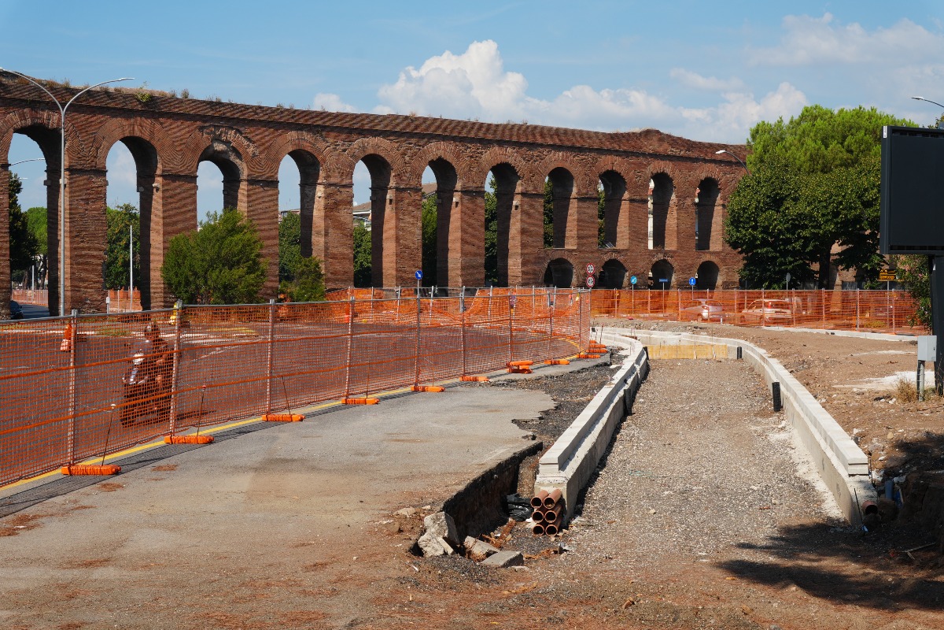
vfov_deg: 23.2
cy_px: 315
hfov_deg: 34.2
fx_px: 1534
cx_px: 472
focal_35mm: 58
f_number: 11
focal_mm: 39
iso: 100
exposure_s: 1/160
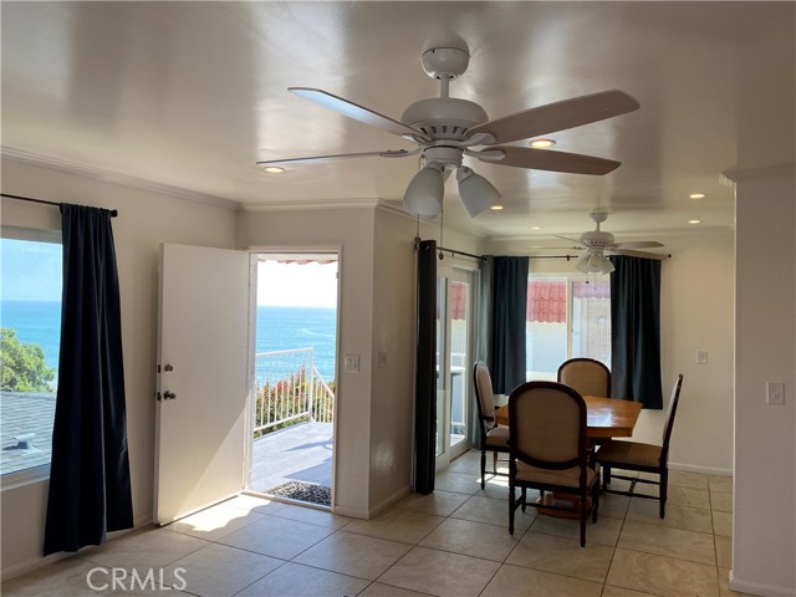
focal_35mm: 26
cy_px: 298
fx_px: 598
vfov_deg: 53.1
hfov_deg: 67.3
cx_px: 398
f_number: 1.8
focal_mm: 4.25
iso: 32
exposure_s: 1/299
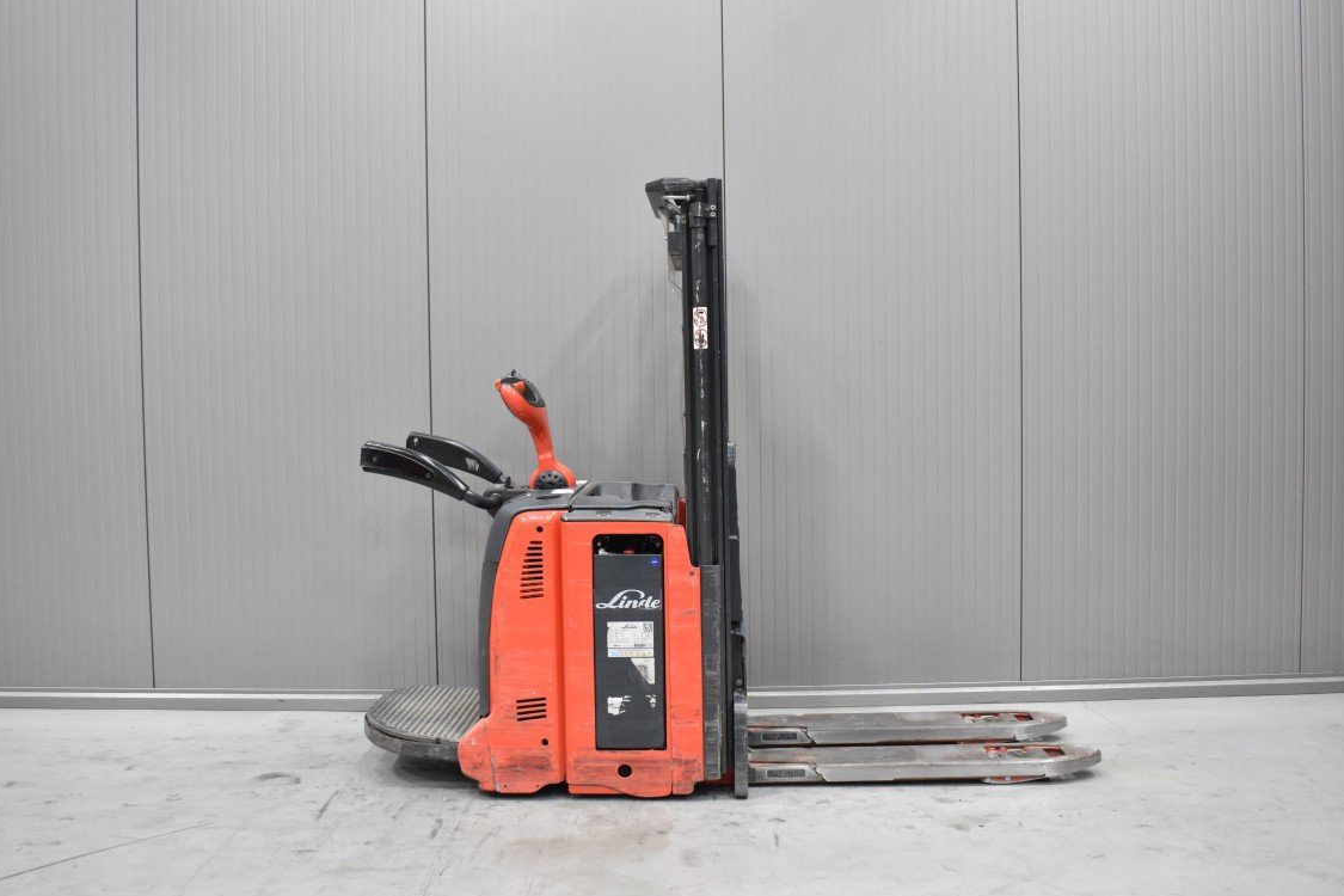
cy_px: 436
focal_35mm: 32
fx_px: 1195
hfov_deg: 58.7
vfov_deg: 41.1
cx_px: 673
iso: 1600
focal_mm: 20
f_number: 4.5
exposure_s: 1/40
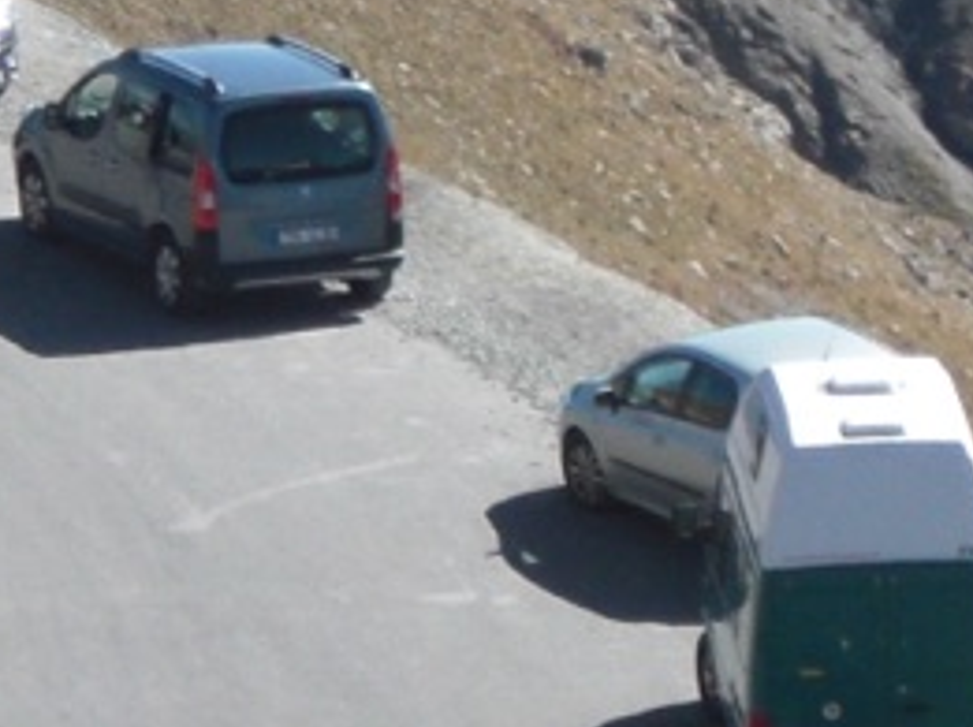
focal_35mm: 663
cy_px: 462
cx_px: -48
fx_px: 18610
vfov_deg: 2.2
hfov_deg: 3.0
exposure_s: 1/250
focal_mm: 18.9
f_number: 5.3
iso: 50
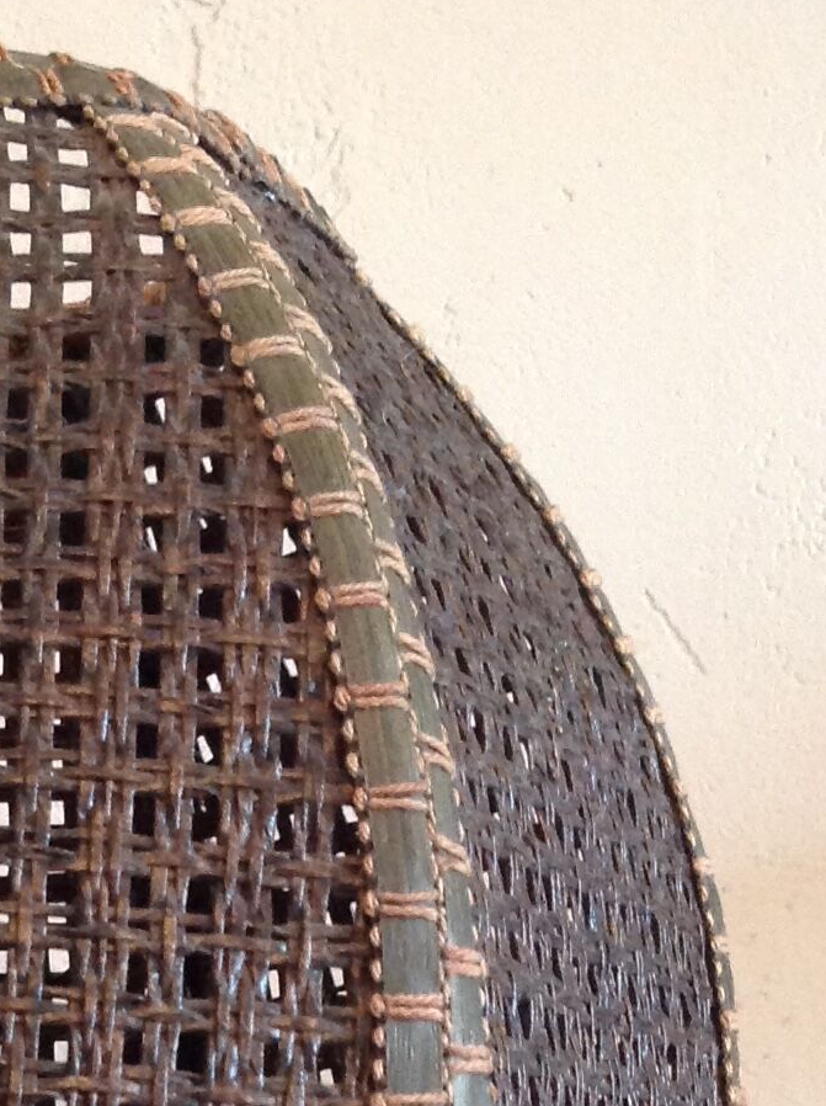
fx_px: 3221
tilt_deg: -4.3
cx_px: -82
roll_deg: +0.7
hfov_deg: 14.3
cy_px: 1541
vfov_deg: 17.9
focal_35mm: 101
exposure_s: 1/15
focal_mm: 4.28
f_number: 2.4
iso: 200
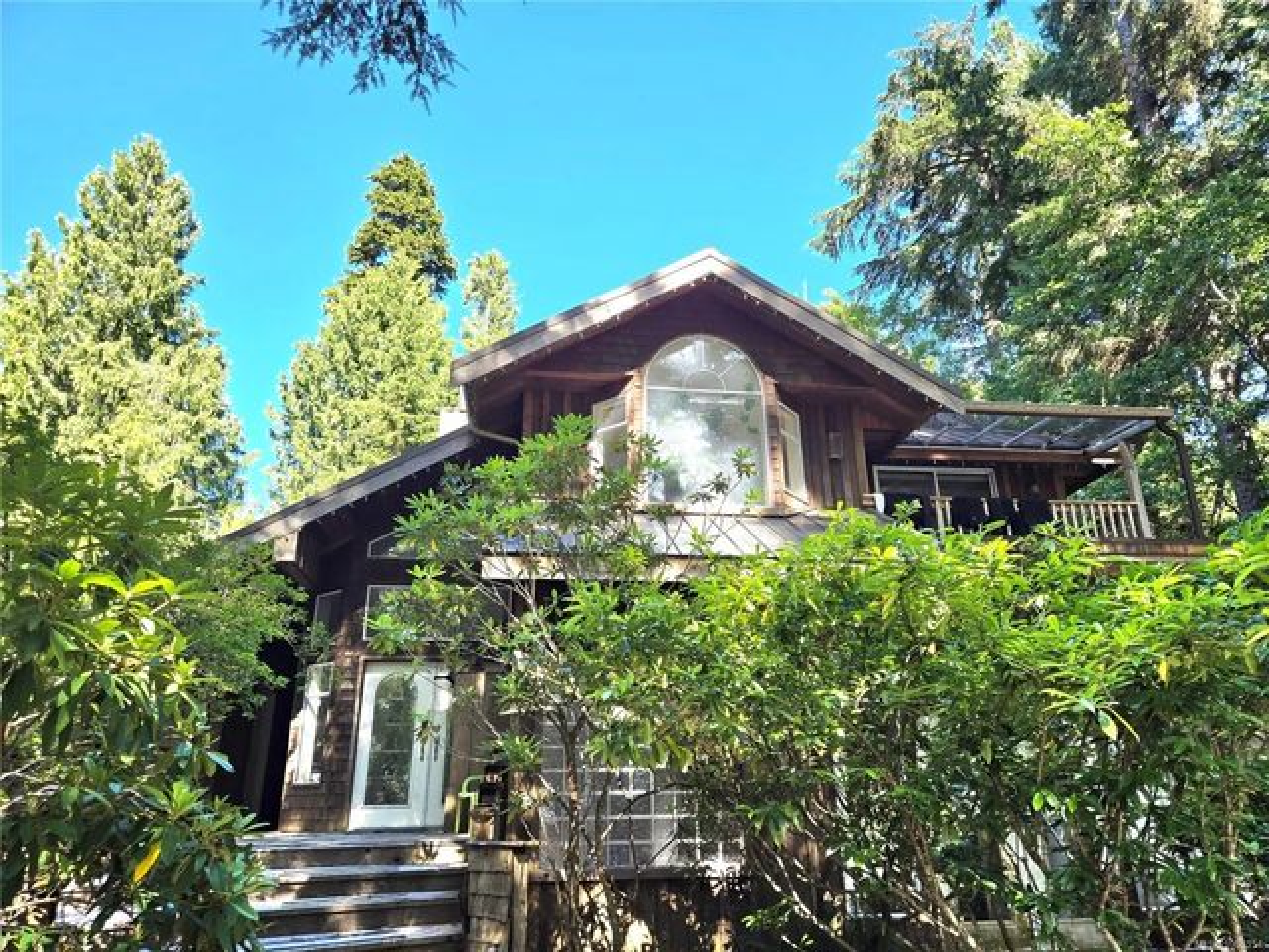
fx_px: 843
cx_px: 634
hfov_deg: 73.9
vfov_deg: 58.9
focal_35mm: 23
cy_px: 476
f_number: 1.8
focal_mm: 5.4
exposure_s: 1/400
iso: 25
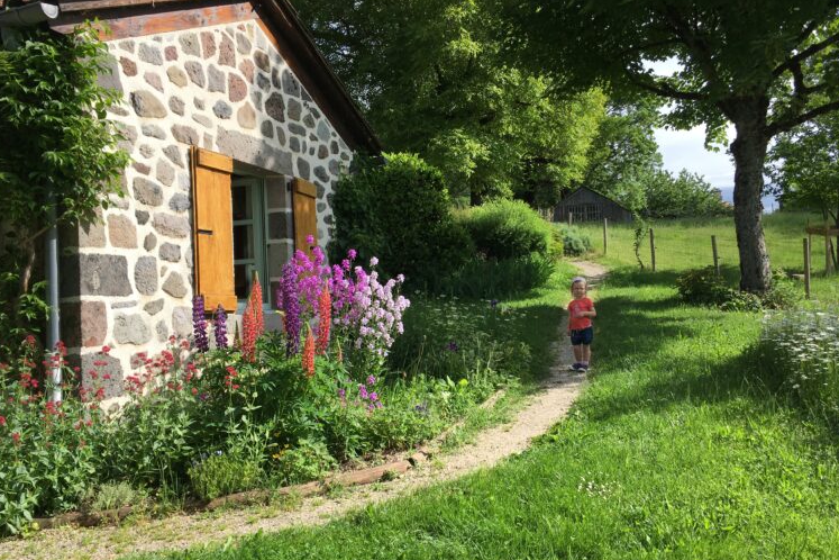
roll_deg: +2.8
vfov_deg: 42.3
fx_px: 722
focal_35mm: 31
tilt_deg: +4.3
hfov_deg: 60.3
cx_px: 423
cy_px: 282
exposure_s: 1/1115
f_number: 2.2
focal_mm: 4.15
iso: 25
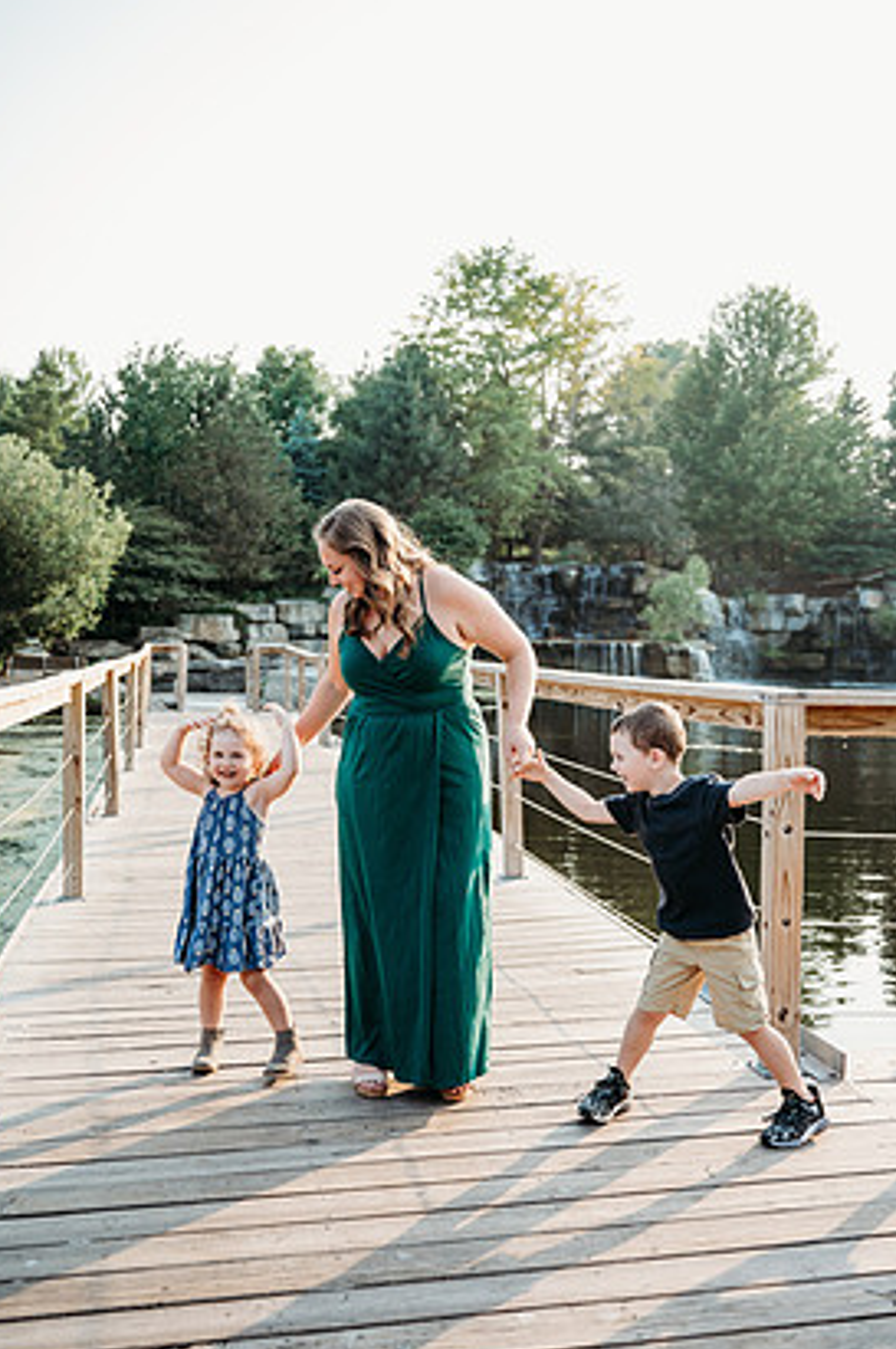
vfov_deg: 54.5
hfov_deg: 37.8
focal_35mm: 35
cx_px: 471
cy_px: 660
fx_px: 1310
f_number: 2.8
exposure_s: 1/1000
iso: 320
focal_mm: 32
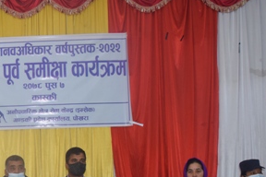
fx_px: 518
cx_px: 14
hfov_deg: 27.5
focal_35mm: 70
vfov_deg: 19.2
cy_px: 149
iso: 800
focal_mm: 21
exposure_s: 1/80
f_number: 4.5
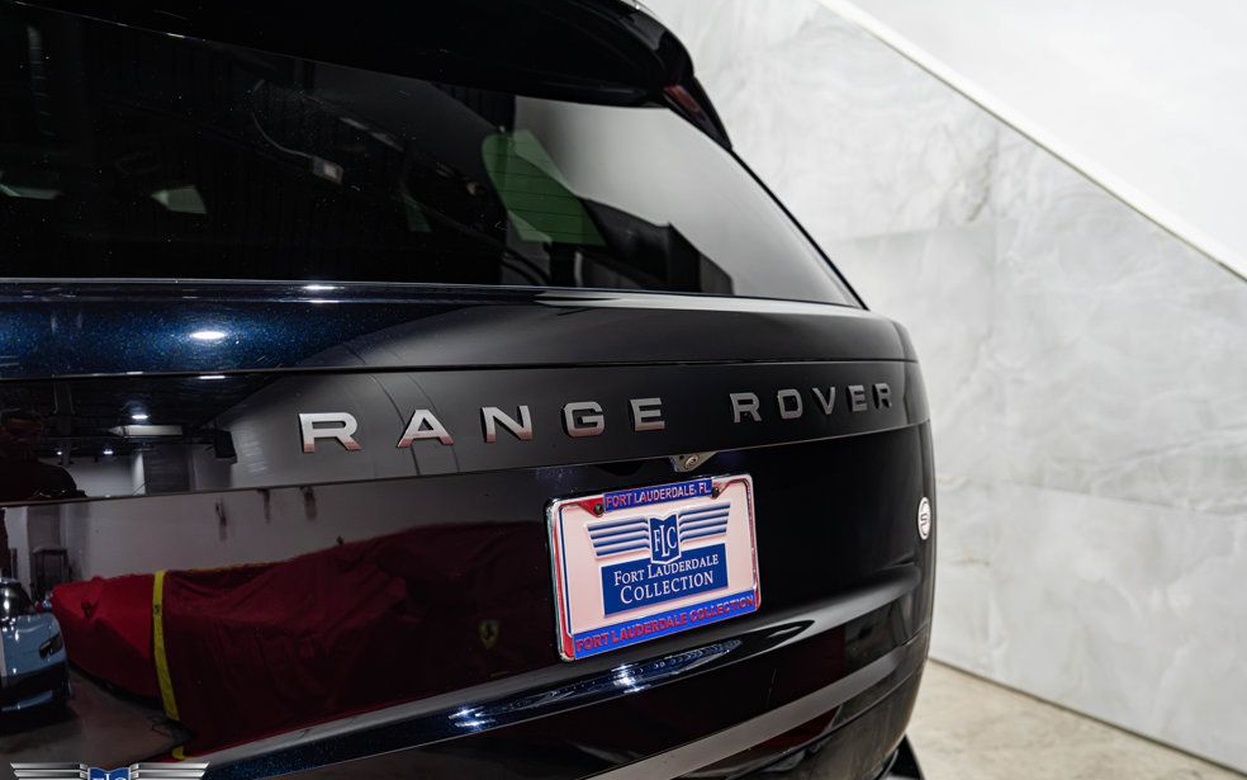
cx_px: 608
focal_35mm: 35
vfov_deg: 36.3
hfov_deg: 55.3
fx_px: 1189
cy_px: 422
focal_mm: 33
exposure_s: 1/50
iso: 1600
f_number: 4
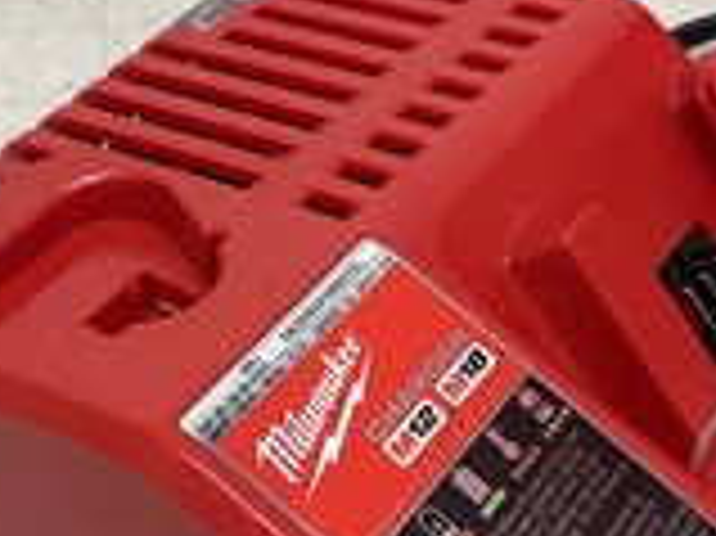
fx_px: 1509
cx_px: 396
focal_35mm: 73
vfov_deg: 20.0
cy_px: 392
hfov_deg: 26.7
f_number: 1.8
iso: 64
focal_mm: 3
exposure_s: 1/120
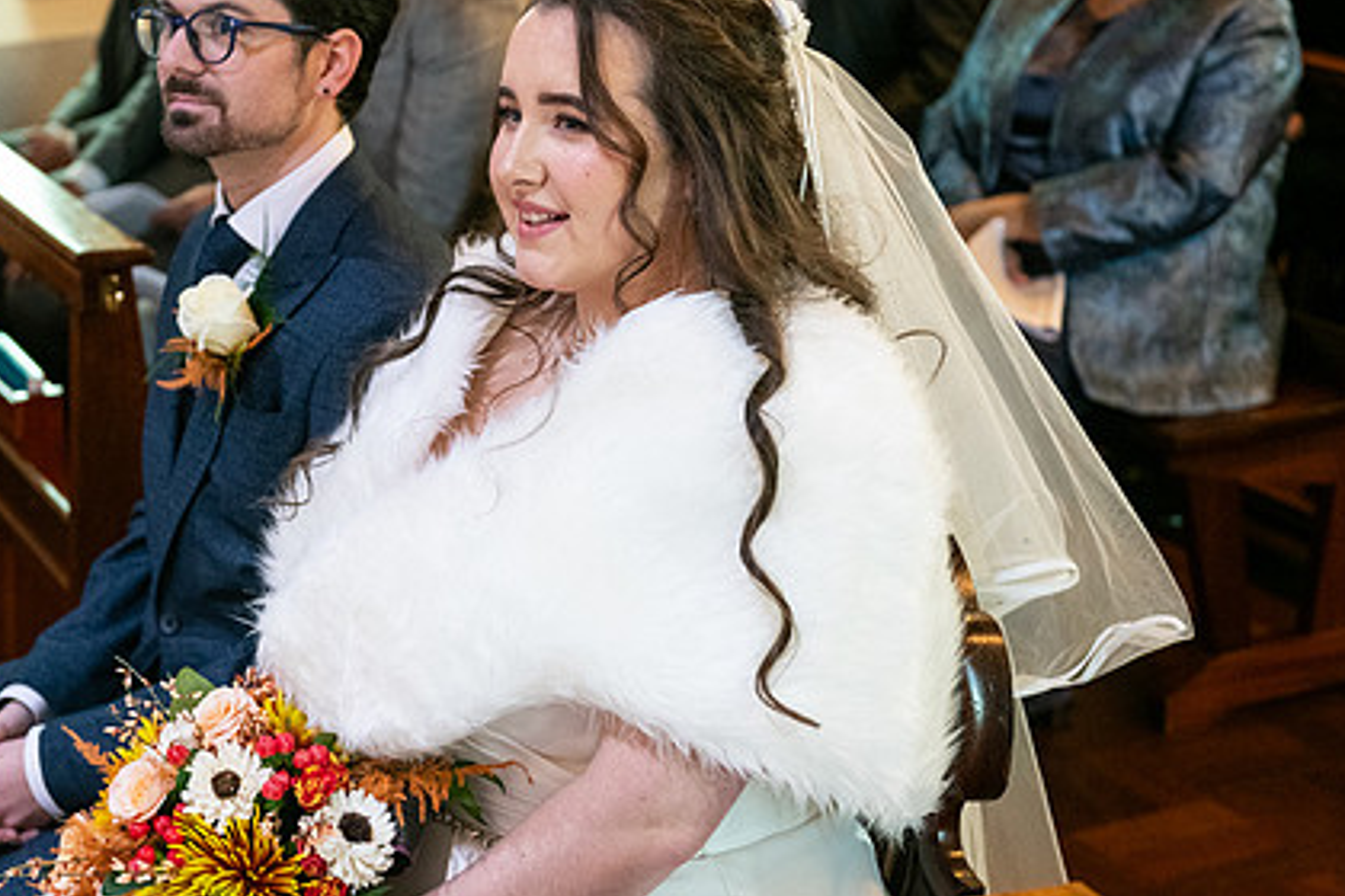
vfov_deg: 19.7
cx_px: 471
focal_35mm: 69
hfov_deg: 29.1
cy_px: 363
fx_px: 2578
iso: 1600
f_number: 3.5
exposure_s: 1/160
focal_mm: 50
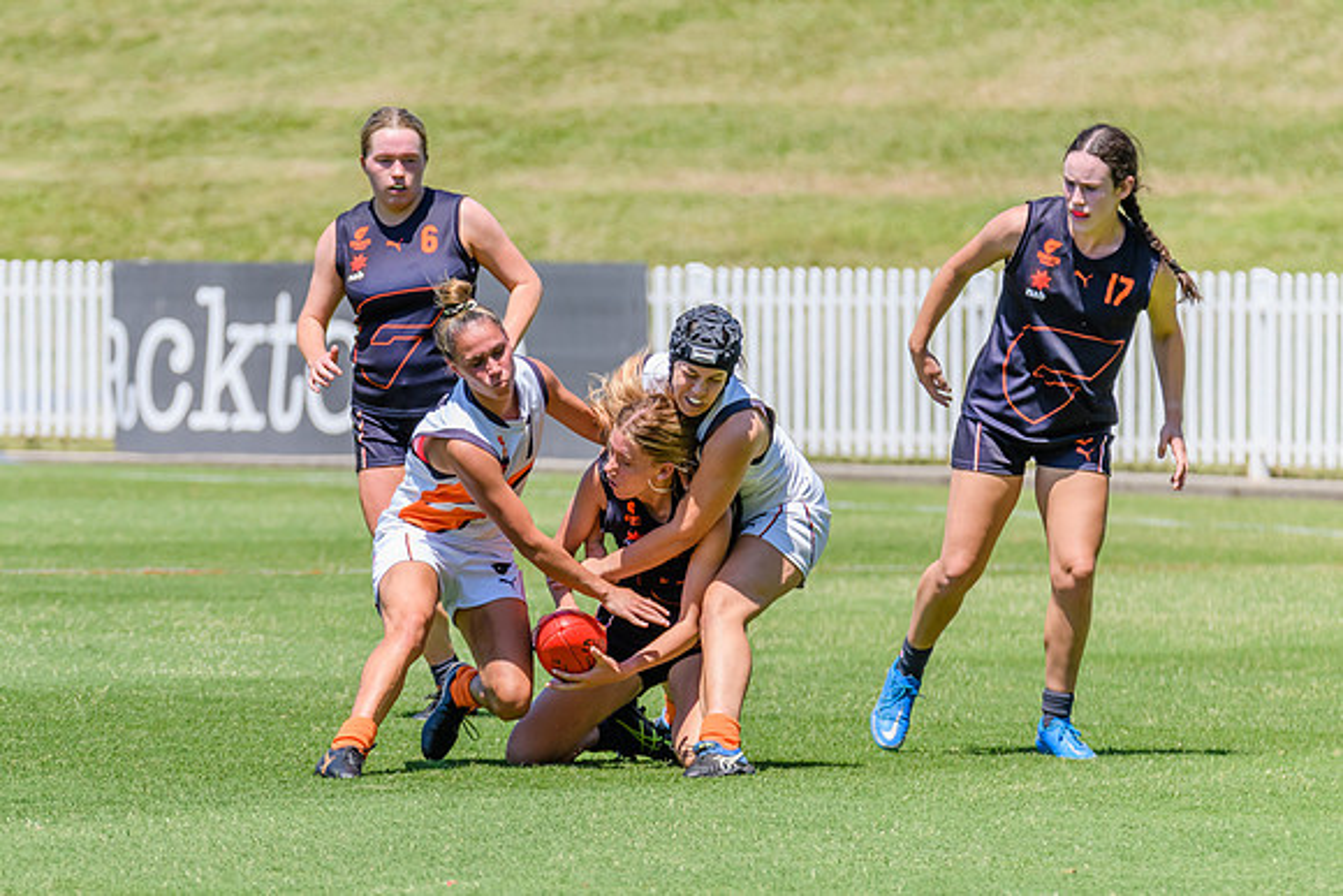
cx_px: 500
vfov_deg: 2.8
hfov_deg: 4.2
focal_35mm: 491
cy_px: 482
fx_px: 18321
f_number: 8
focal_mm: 320
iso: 800
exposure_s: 1/2000
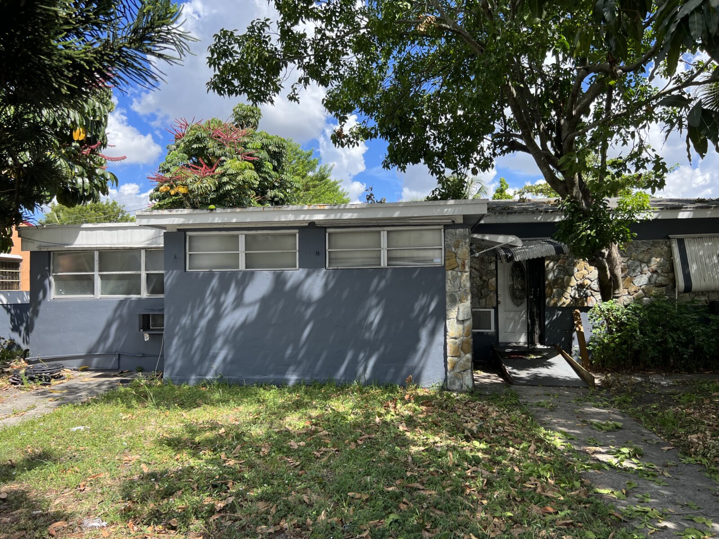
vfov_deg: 53.1
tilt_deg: +2.4
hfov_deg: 67.3
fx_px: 540
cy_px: 270
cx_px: 360
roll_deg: +0.6
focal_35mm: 26
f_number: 1.5
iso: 50
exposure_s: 1/1724
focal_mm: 5.7
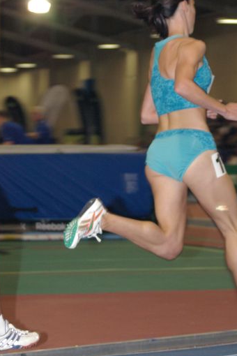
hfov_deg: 8.6
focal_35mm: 160
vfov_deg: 12.8
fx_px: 1580
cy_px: 98
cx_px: 135
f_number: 6.3
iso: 800
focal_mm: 68
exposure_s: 1/125
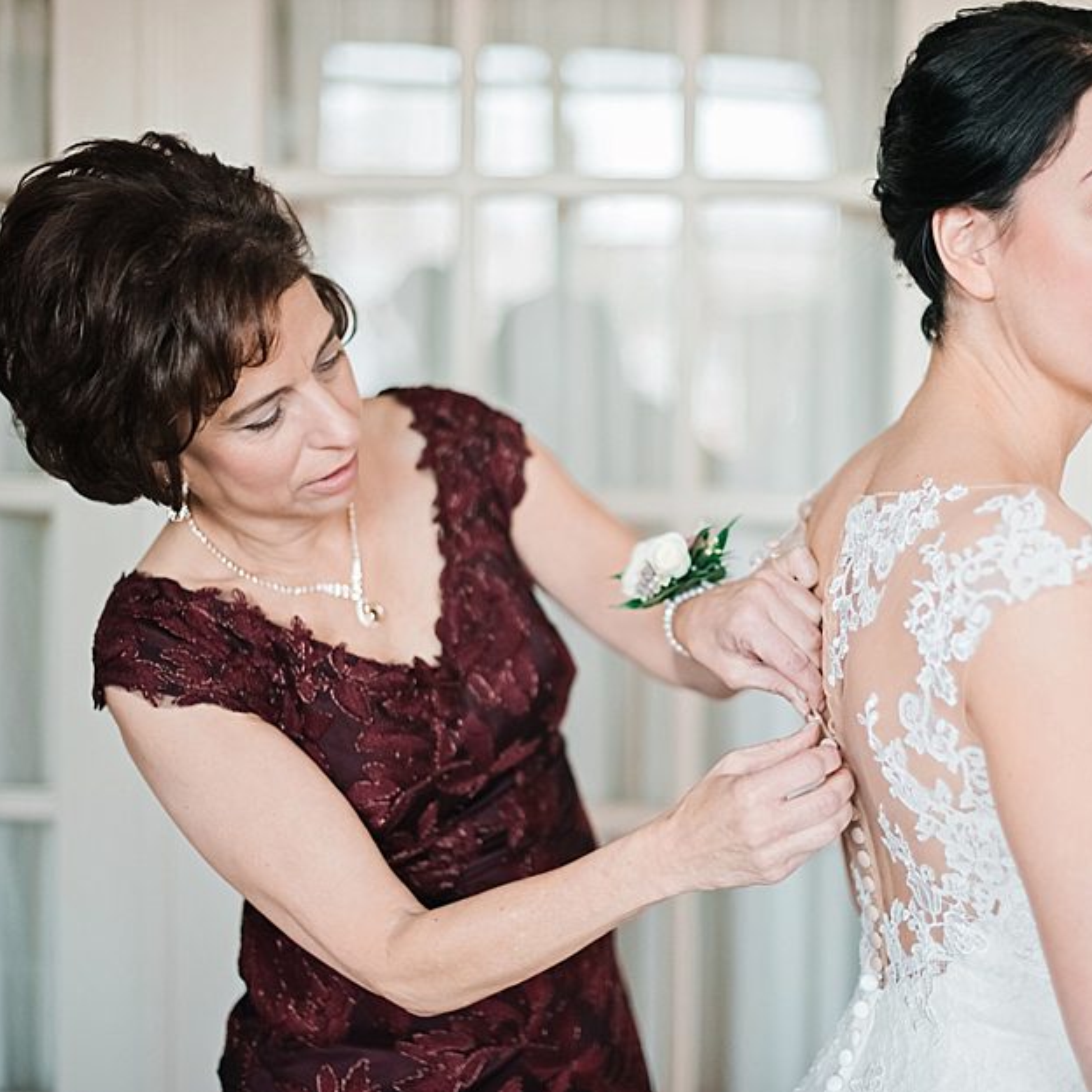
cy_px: 547
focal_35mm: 64
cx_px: 704
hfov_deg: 26.8
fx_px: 2284
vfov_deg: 26.9
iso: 640
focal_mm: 50
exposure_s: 1/1250
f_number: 1.4
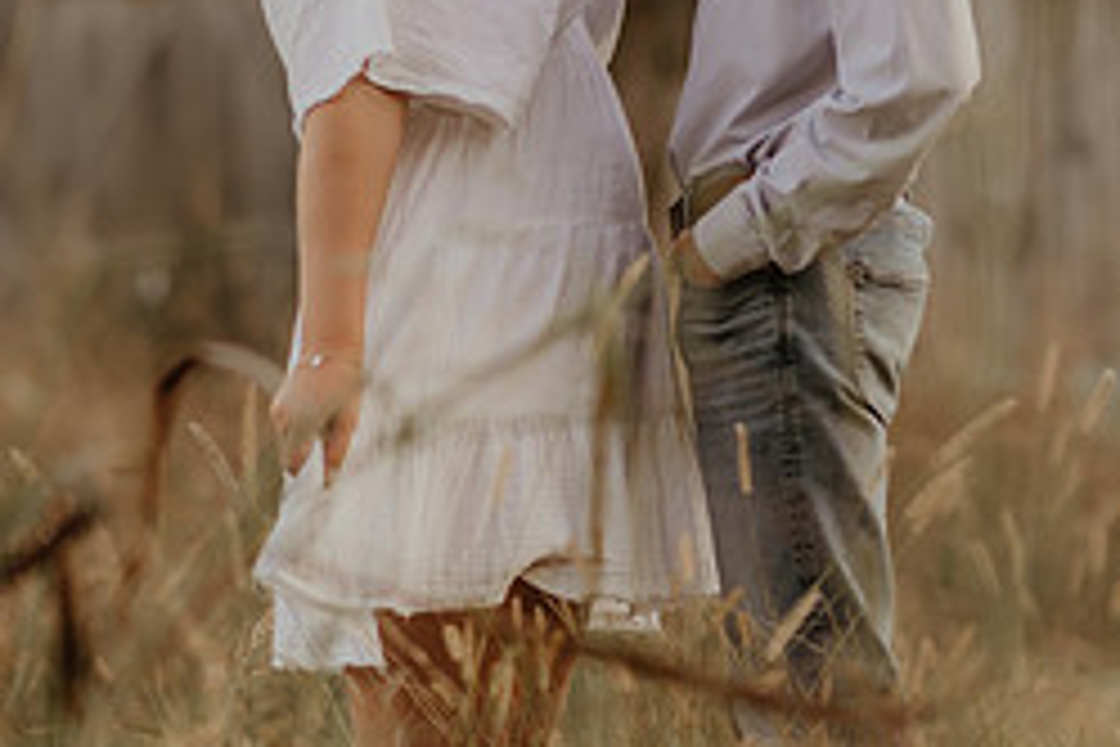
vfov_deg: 4.6
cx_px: 441
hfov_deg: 7.0
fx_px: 9208
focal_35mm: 296
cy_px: 194
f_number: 1.8
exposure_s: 1/320
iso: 200
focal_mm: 85
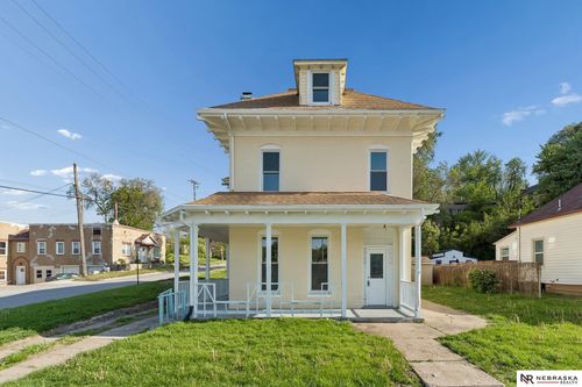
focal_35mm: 16
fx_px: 259
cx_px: 291
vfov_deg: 73.7
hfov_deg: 96.8
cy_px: 194
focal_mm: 16
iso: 200
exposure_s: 1/640
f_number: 8
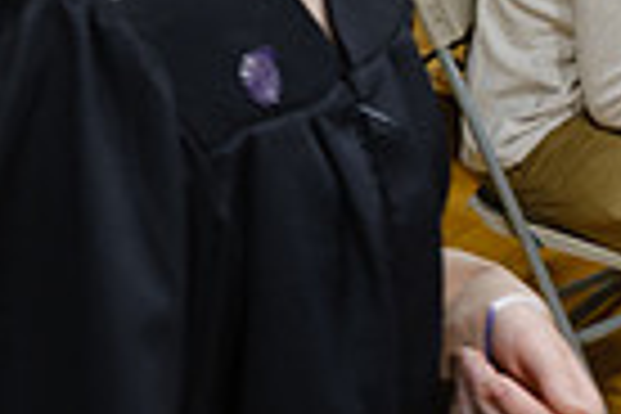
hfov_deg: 17.3
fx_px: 1742
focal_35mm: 101
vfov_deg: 12.5
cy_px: -308
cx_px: -428
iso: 1250
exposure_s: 1/100
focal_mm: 16
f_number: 3.2
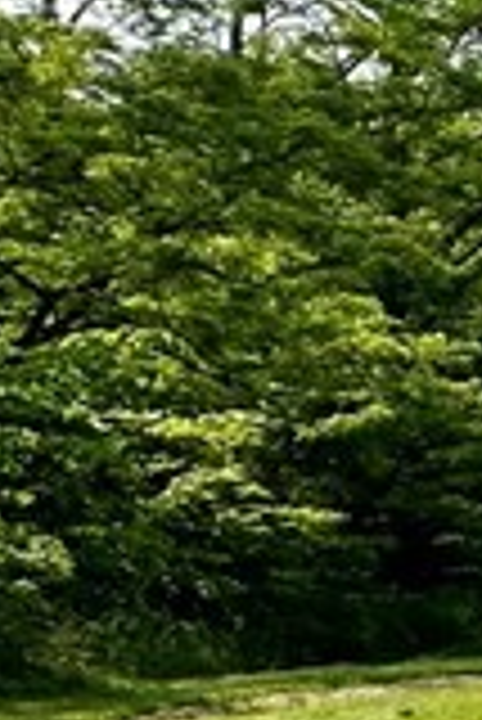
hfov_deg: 8.1
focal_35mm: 93
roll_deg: -0.4
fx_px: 1864
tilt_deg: -0.8
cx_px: 1937
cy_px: 572
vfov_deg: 21.6
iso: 40
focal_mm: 2.22
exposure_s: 1/1795
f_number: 2.2
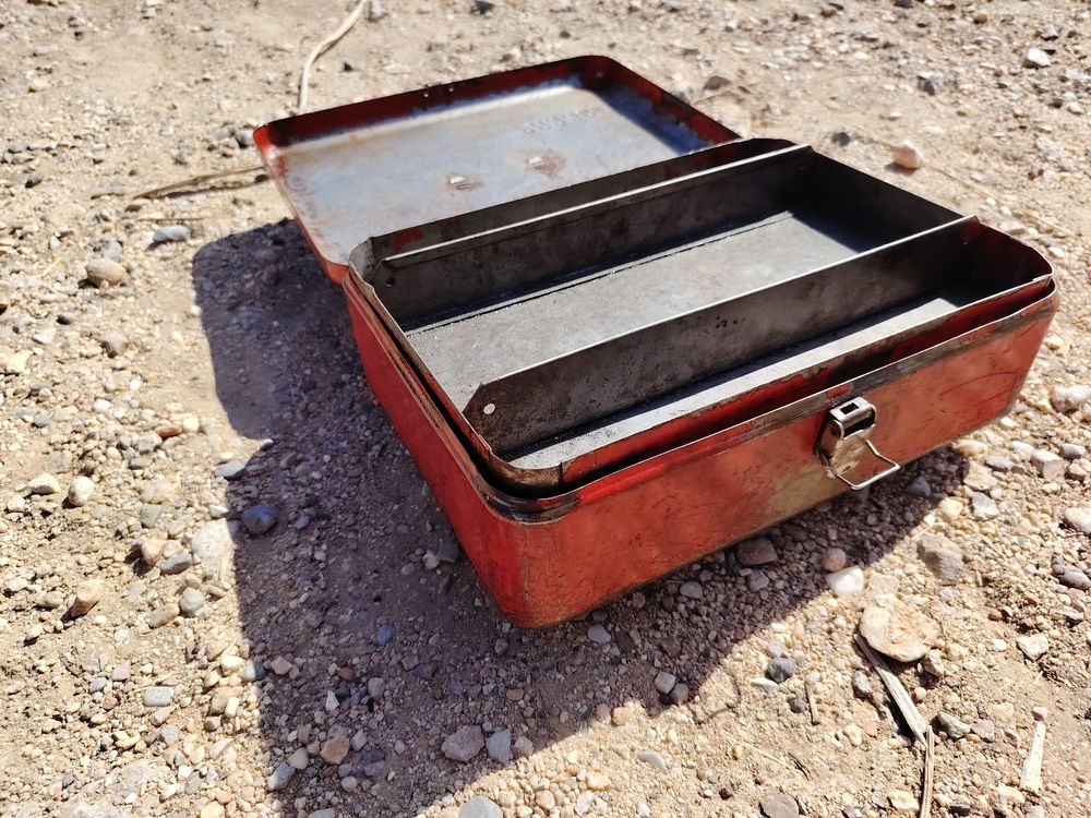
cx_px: 546
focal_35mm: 24
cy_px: 409
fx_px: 756
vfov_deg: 56.8
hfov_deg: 71.6
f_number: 1.75
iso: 100
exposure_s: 1/742
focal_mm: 5.25
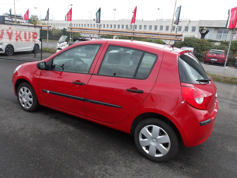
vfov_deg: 51.4
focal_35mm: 27
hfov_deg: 65.3
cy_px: 89
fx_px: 185
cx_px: 118
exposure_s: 1/549
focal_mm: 4.9
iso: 100
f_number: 3
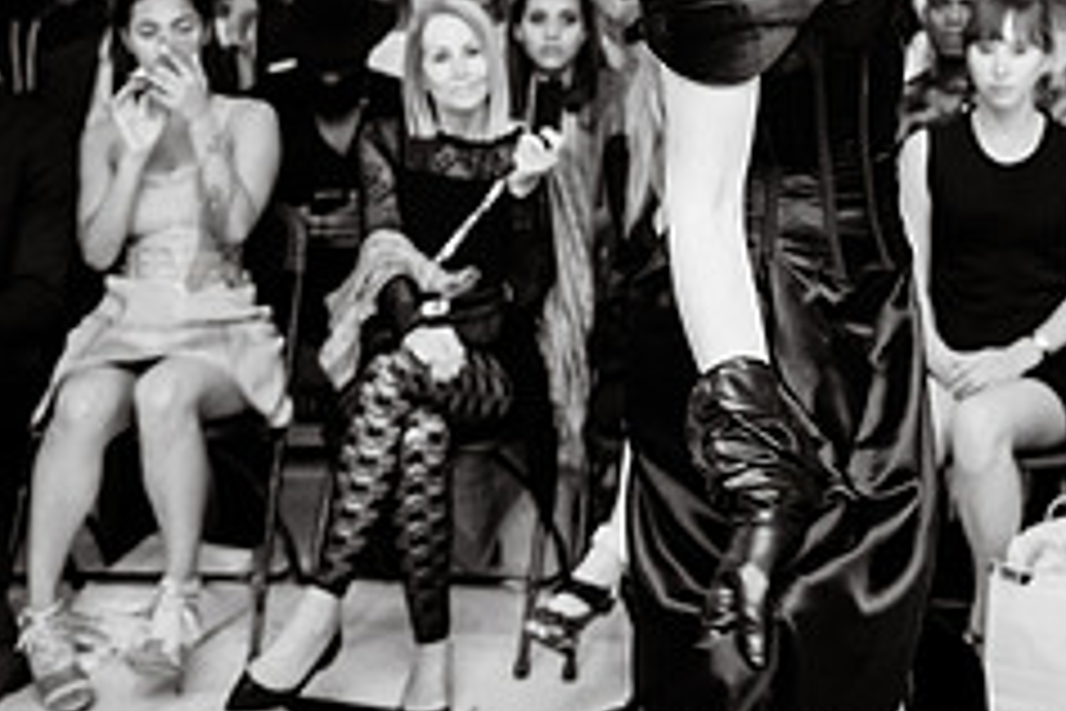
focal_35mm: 66
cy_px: -7
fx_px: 1954
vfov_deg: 20.0
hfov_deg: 30.0
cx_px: 792
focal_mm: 27
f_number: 2.8
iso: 5000
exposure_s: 1/200
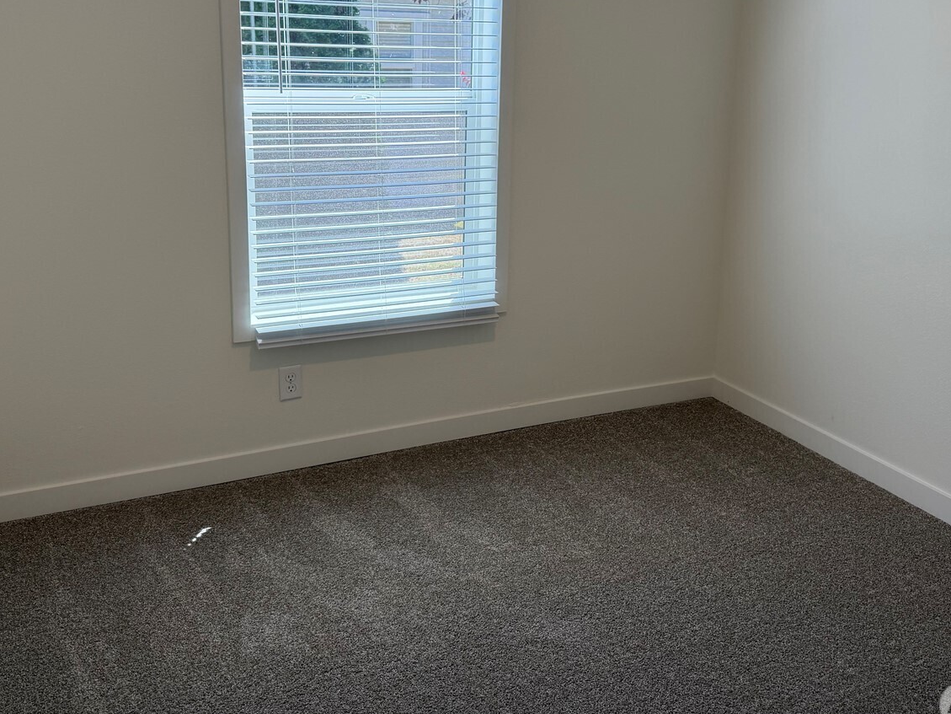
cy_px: 234
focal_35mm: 34
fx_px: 934
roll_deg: -0.8
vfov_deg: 41.2
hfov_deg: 53.9
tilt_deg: -13.8
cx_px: 484
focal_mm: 6.76
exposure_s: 1/353
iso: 100
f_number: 1.78
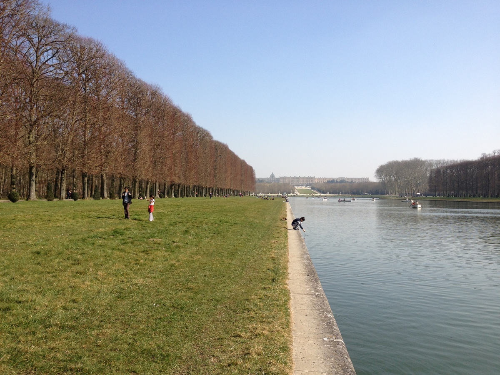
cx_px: 250
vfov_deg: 40.7
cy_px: 188
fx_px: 506
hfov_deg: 52.6
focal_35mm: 35
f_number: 2.4
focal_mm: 4.28
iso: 50
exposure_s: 1/1314
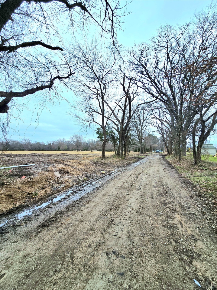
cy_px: 145
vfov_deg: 106.2
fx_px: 109
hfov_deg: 89.9
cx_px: 108
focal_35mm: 13
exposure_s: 1/1667
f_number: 2.2
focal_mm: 2.2
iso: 50
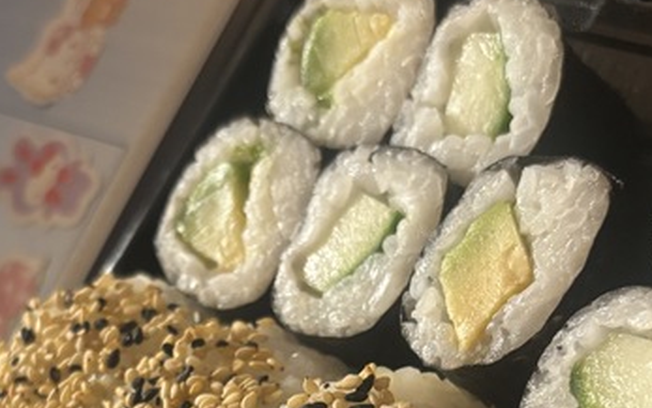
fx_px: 1297
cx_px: 212
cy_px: 506
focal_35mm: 73
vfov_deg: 17.0
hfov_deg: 28.0
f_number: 1.6
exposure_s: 1/33
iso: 400
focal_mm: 5.96
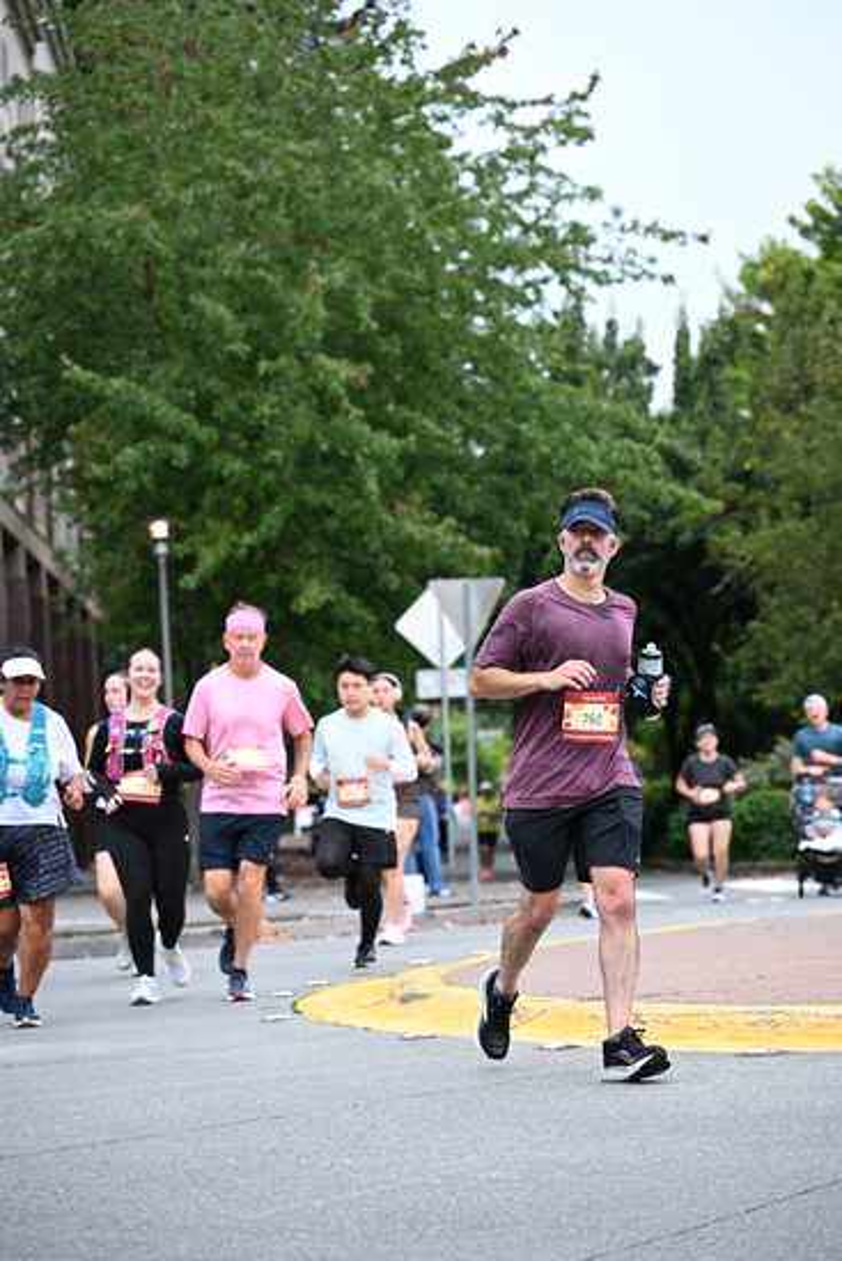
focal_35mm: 102
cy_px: 630
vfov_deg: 20.0
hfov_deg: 13.4
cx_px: 421
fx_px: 3576
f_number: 4
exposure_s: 1/640
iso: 1600
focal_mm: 102
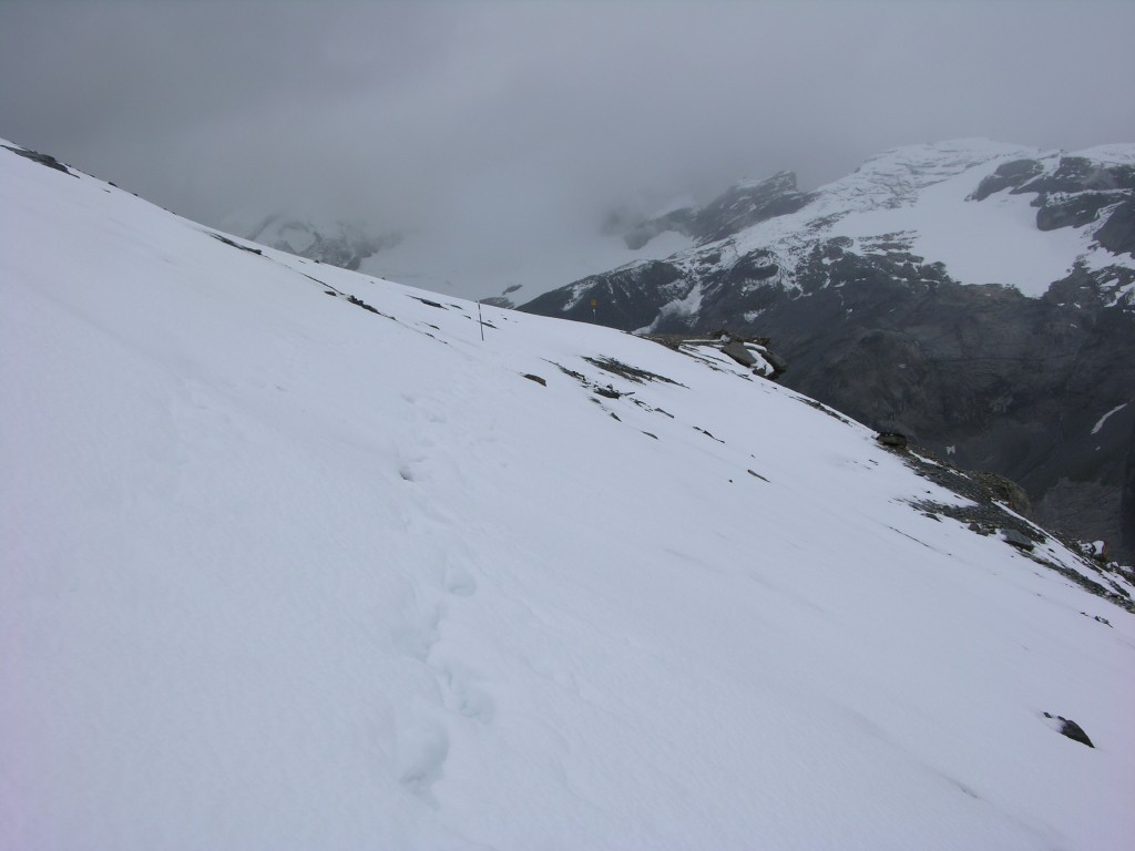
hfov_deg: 52.6
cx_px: 568
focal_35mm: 35
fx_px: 1148
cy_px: 426
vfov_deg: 40.7
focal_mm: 8.9
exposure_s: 1/244
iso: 50
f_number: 8
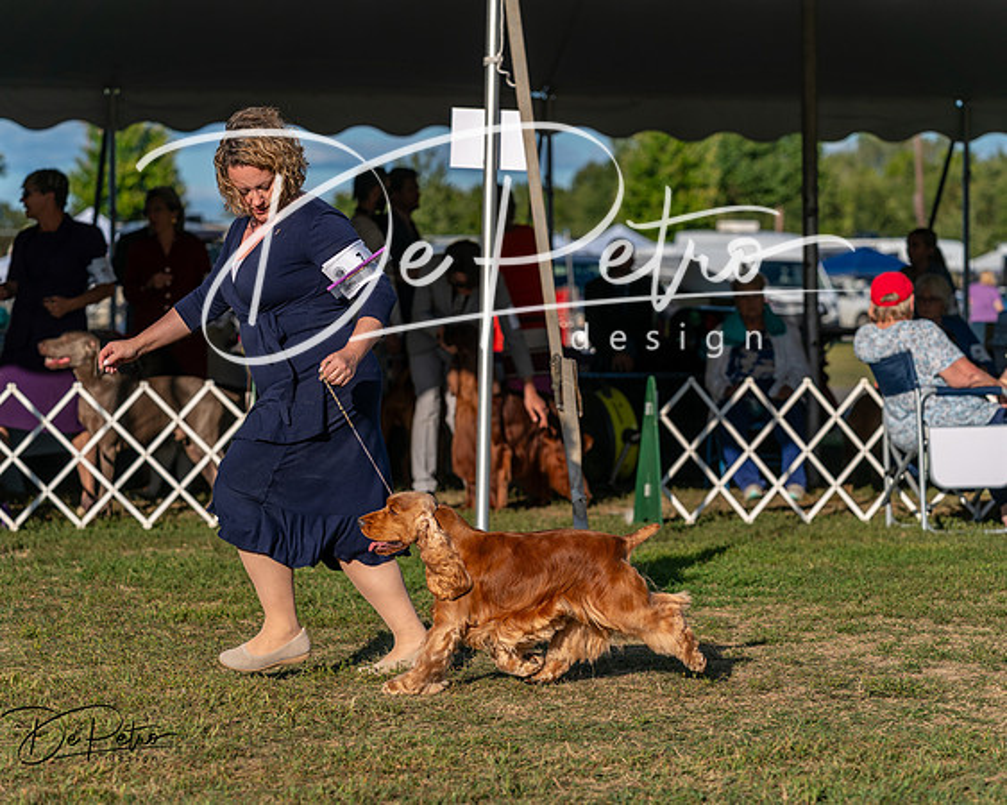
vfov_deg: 12.4
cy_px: 402
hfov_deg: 15.5
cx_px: 504
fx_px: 3691
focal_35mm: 124
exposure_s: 1/1250
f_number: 4.5
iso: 100
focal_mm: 110
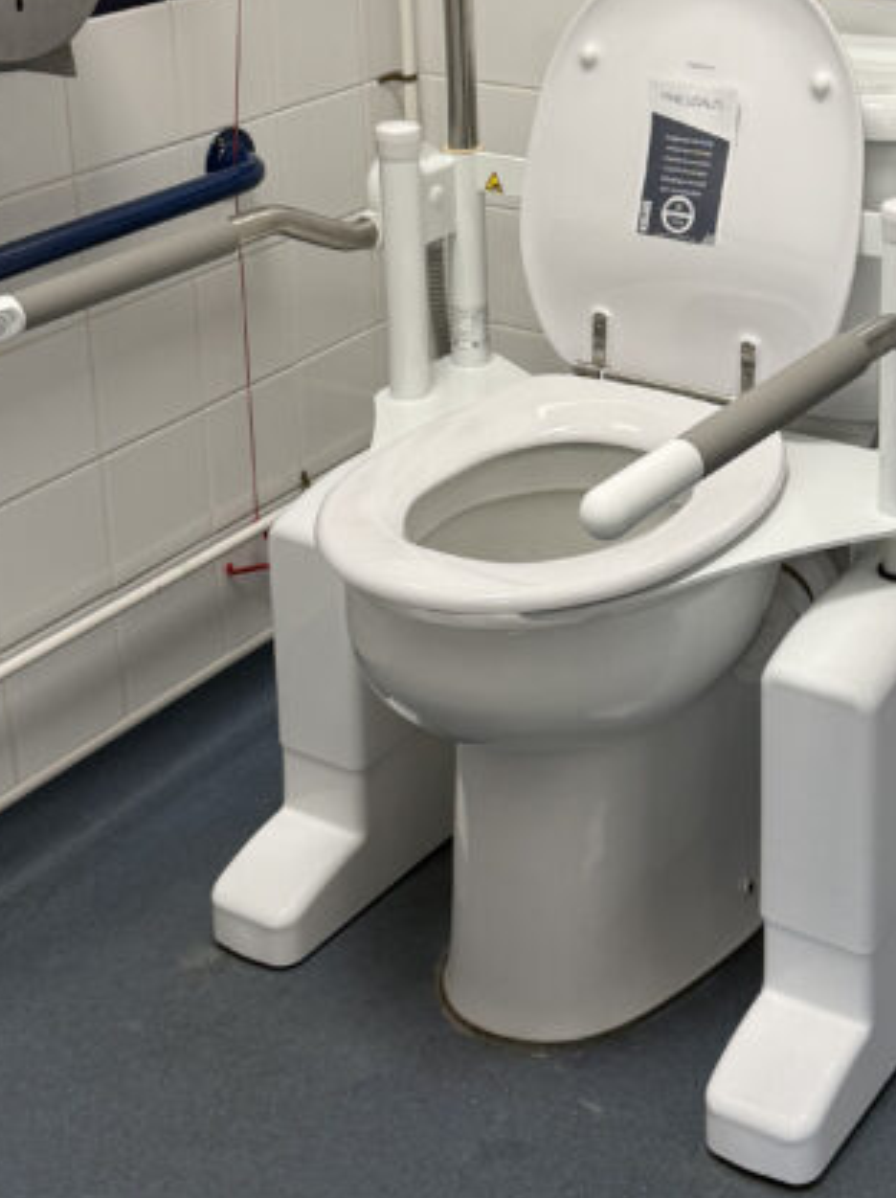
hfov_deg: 24.5
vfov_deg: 31.8
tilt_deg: -17.2
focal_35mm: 59
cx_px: 669
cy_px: 218
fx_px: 2039
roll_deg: -1.3
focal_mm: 6.76
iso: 125
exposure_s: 1/100
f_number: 1.78
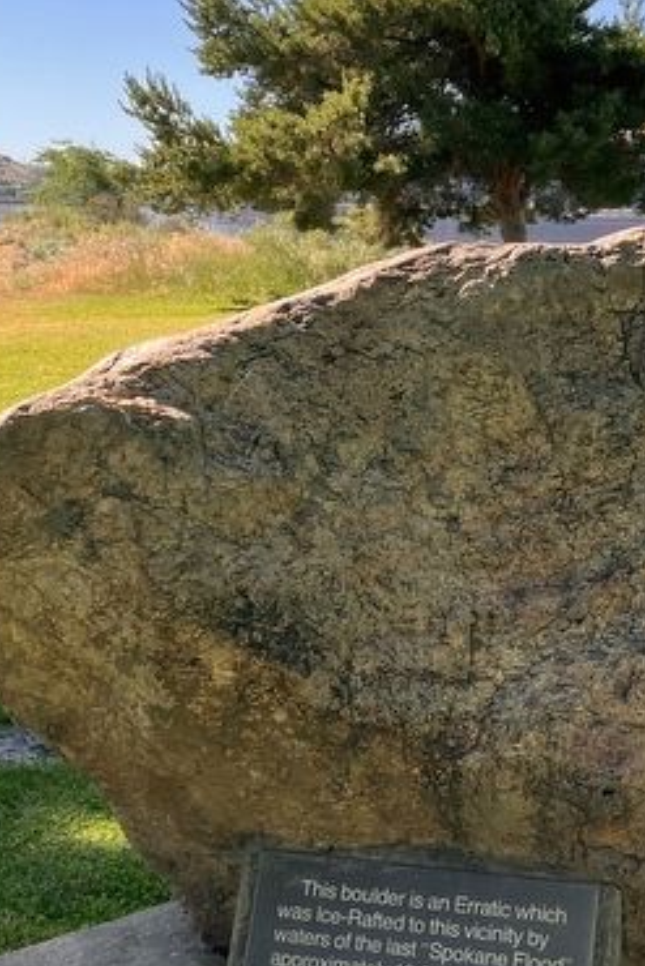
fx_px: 1691
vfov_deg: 31.7
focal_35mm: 63
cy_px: 621
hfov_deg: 21.5
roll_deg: -1.8
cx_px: 410
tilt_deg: -13.1
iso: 32
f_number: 1.8
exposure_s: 1/867
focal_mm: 3.99
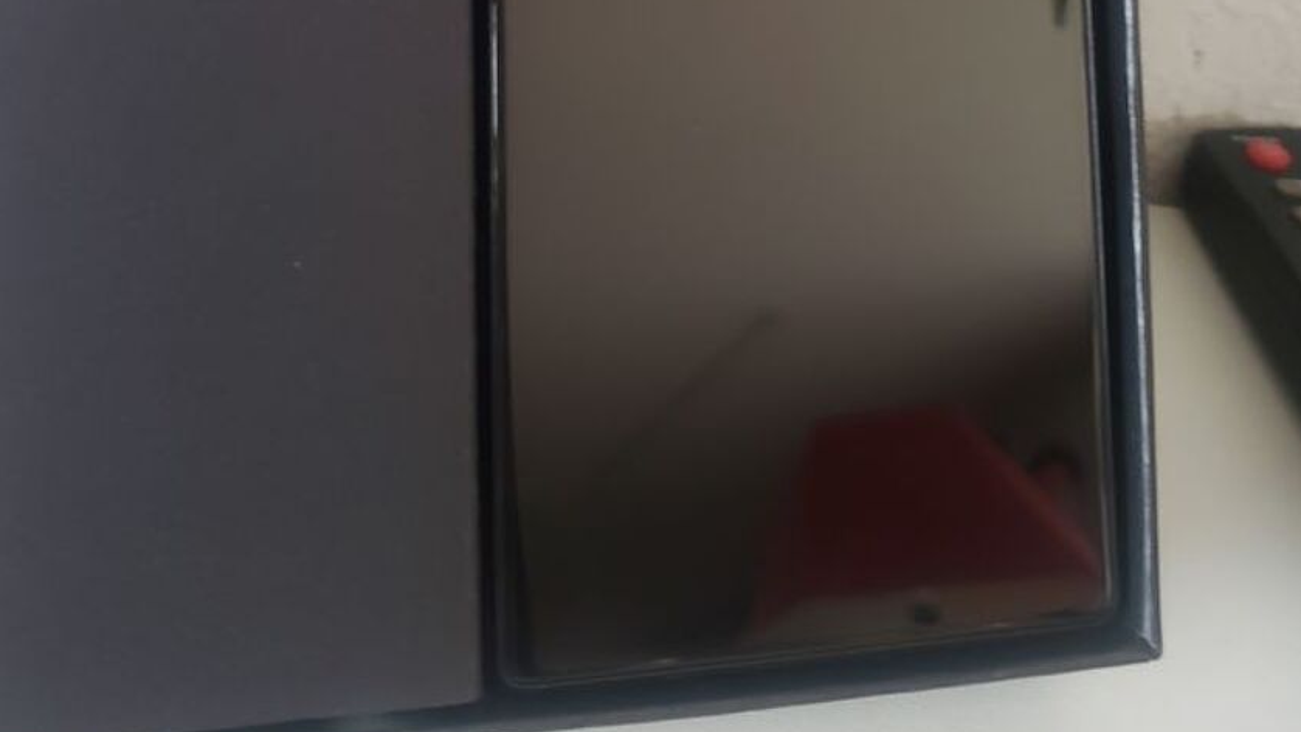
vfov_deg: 24.3
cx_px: 599
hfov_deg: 45.4
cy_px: -126
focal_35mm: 45
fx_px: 1552
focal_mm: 4.3
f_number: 1.5
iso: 250
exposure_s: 1/20
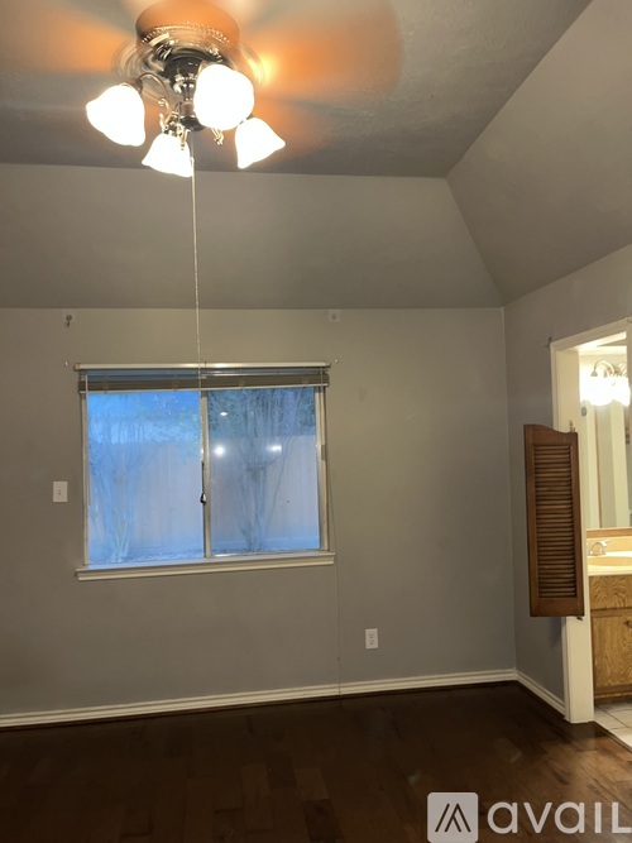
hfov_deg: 53.0
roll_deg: +2.3
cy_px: 422
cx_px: 316
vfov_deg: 67.3
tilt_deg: +0.8
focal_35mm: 26
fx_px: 633
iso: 50
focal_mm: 5.1
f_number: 1.6
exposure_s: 1/13
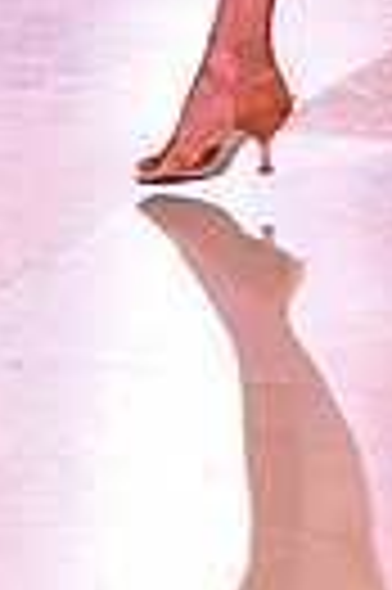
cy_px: -545
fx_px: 4503
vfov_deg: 7.2
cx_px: 137
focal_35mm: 275
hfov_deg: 5.0
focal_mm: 62
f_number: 7.1
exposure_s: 1/320
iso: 2500
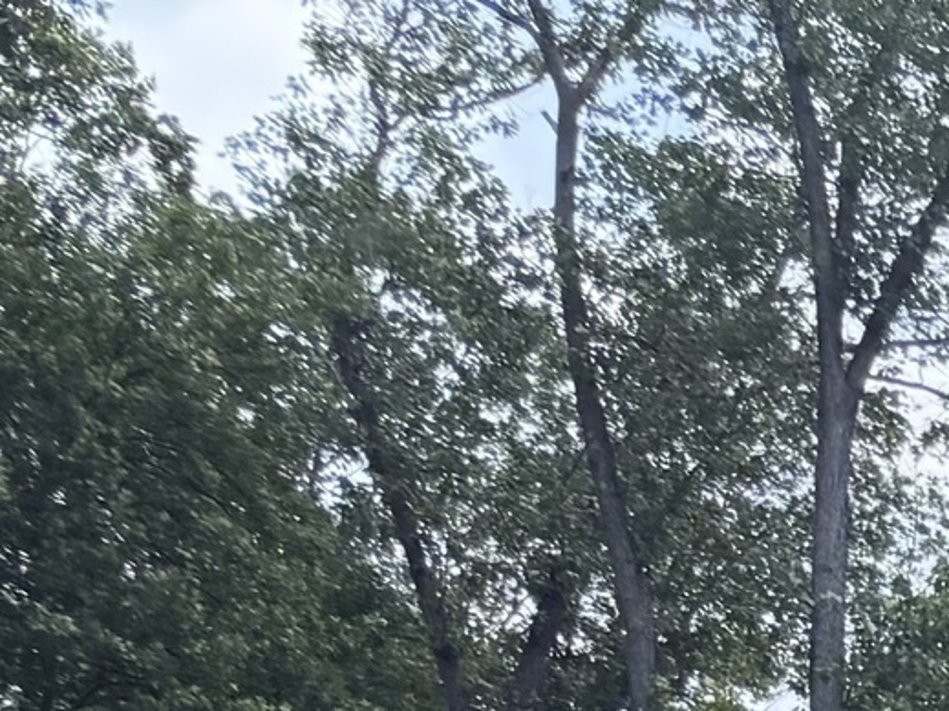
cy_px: 2102
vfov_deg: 8.7
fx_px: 3892
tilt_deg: -3.9
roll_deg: +0.6
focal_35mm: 142
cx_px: 2646
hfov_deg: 10.7
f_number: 1.78
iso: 100
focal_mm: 6.76
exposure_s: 1/2907
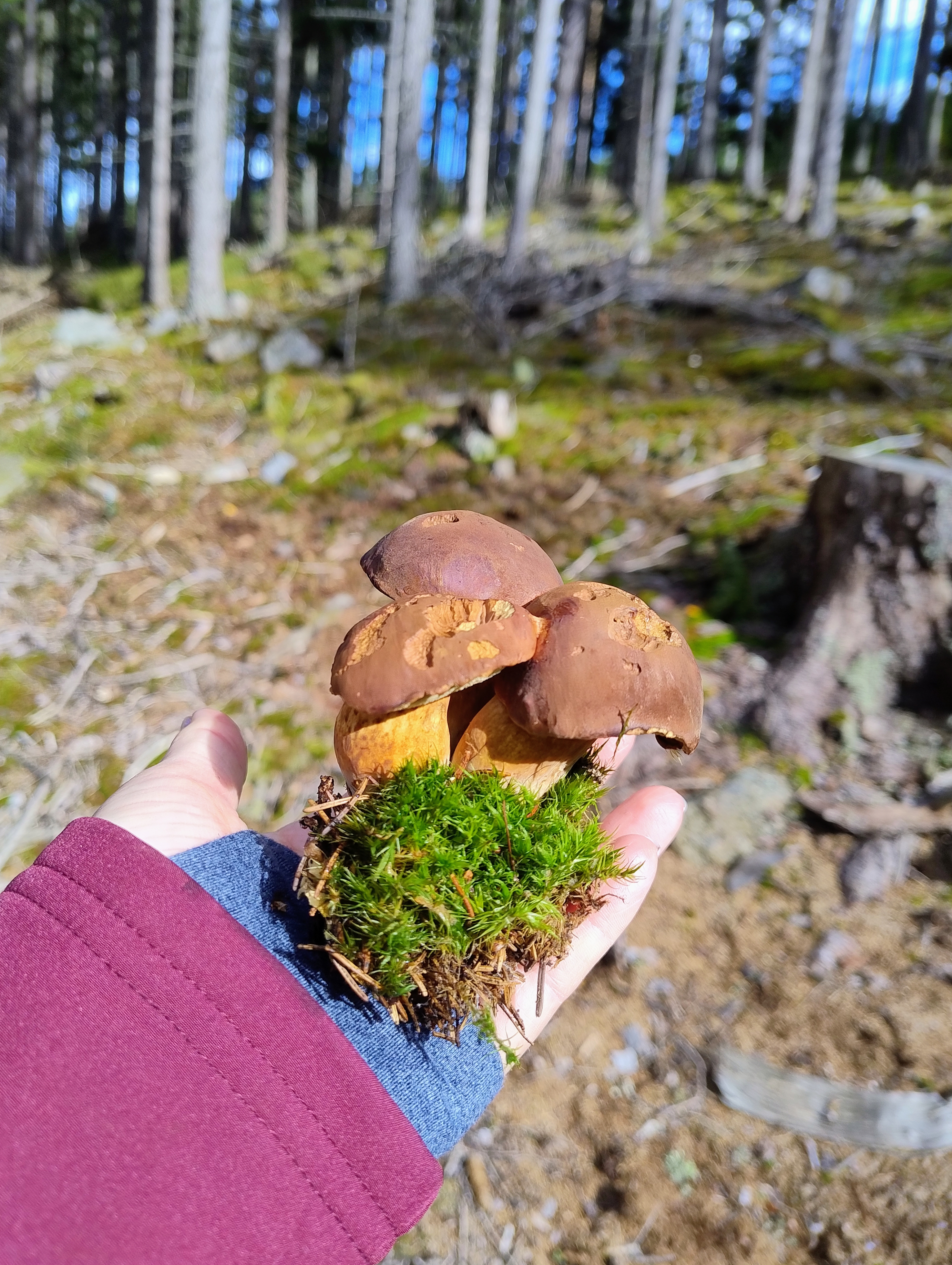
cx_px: 461
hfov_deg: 55.0
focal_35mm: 25
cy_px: 635
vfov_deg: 69.3
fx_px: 914
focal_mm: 5.56
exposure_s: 1/334
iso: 100
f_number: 1.8
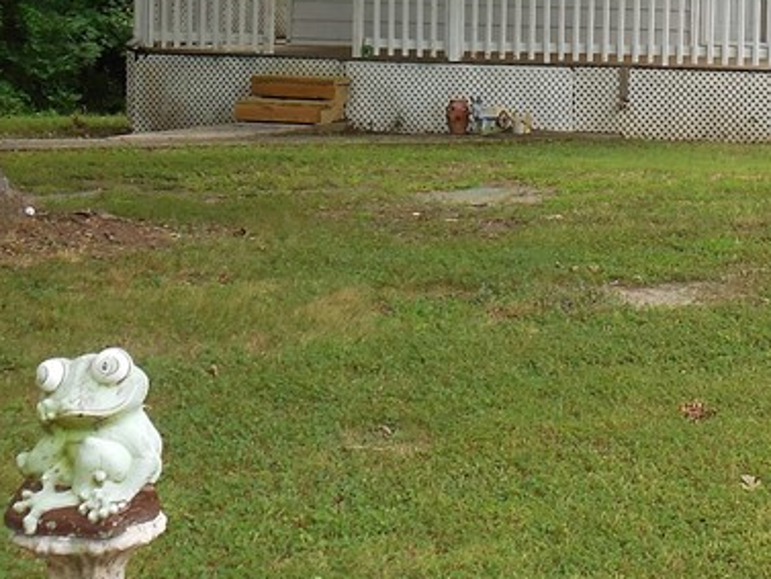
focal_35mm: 106
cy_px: -29
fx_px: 2362
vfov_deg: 13.7
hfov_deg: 17.6
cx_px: 939
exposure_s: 1/100
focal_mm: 6.9
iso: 125
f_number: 4.5
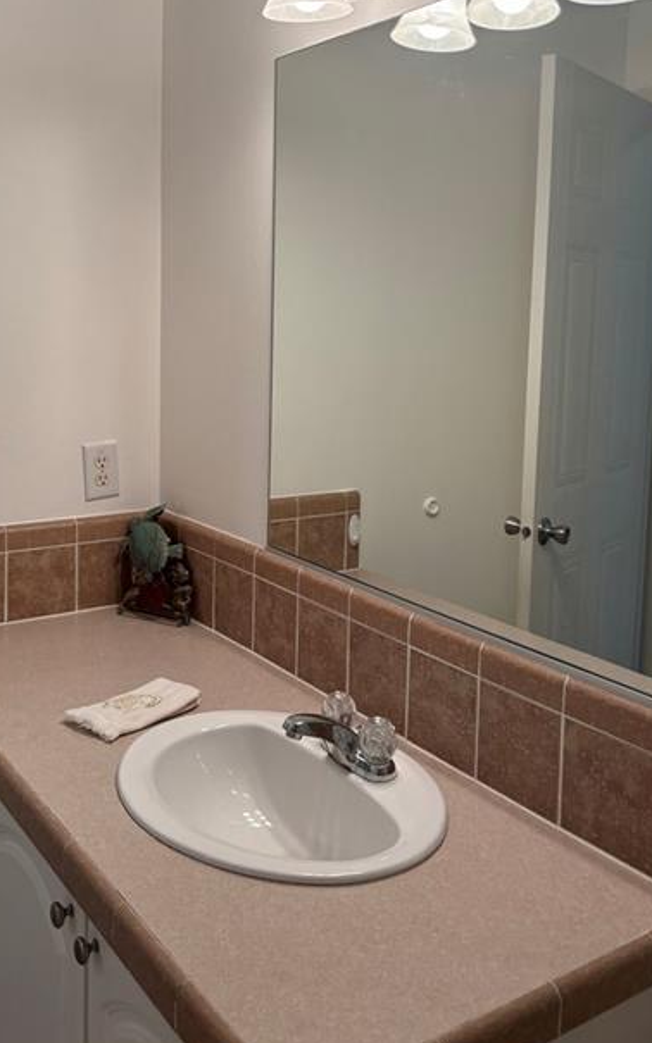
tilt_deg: -4.2
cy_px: 405
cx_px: 285
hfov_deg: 36.2
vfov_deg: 54.8
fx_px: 995
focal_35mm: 35
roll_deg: -1.2
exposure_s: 1/120
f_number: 1.6
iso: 100
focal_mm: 5.96
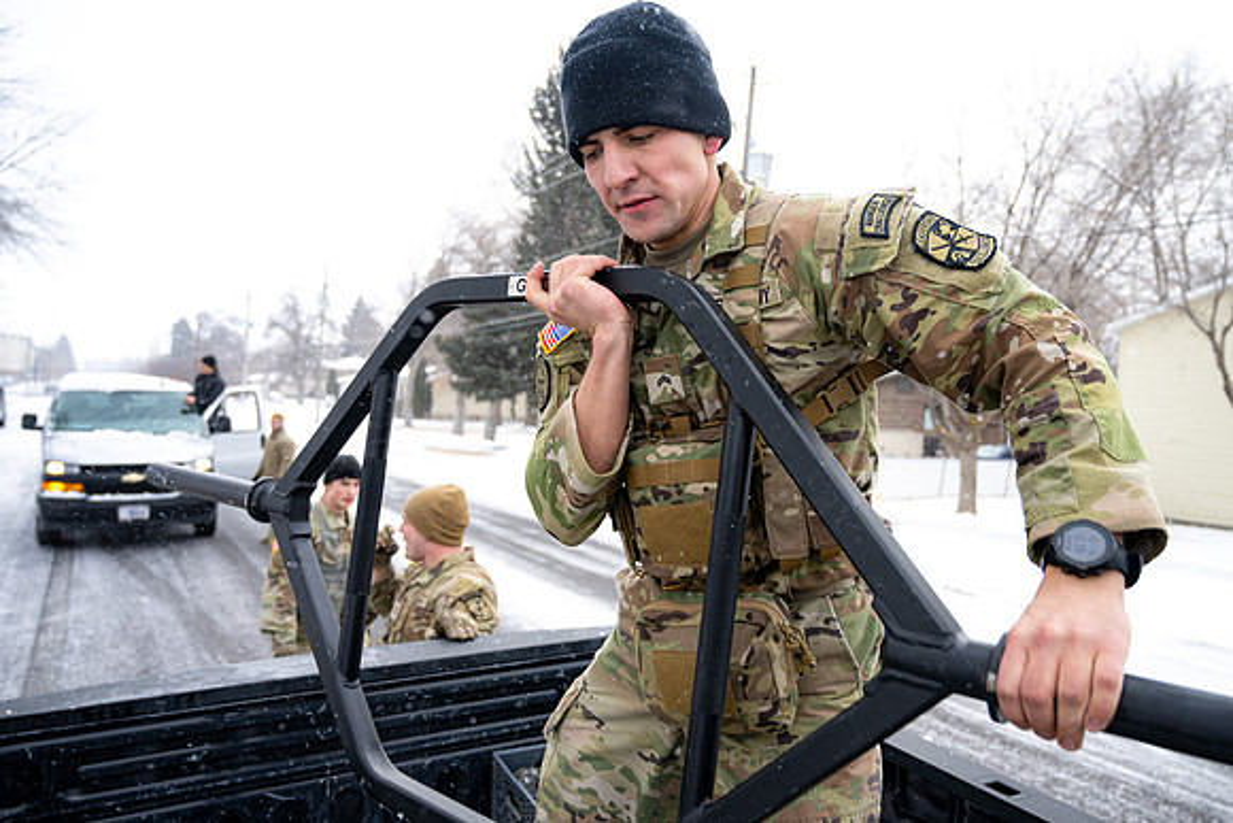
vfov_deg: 47.4
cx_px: 648
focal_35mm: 27
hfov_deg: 66.7
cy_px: 432
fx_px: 937
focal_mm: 26
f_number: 4
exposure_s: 1/320
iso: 100
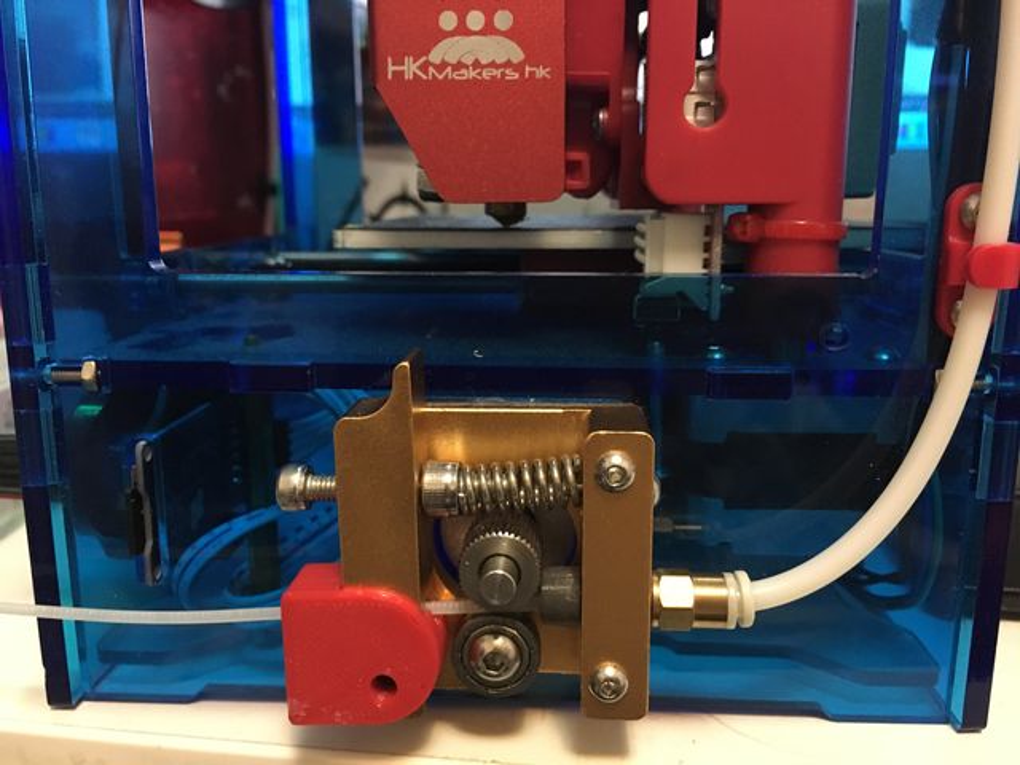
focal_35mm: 29
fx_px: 855
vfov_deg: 48.2
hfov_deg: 61.7
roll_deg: +0.0
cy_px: 382
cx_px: 510
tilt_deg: -11.2
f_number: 2.2
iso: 250
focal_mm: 4.15
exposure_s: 1/17
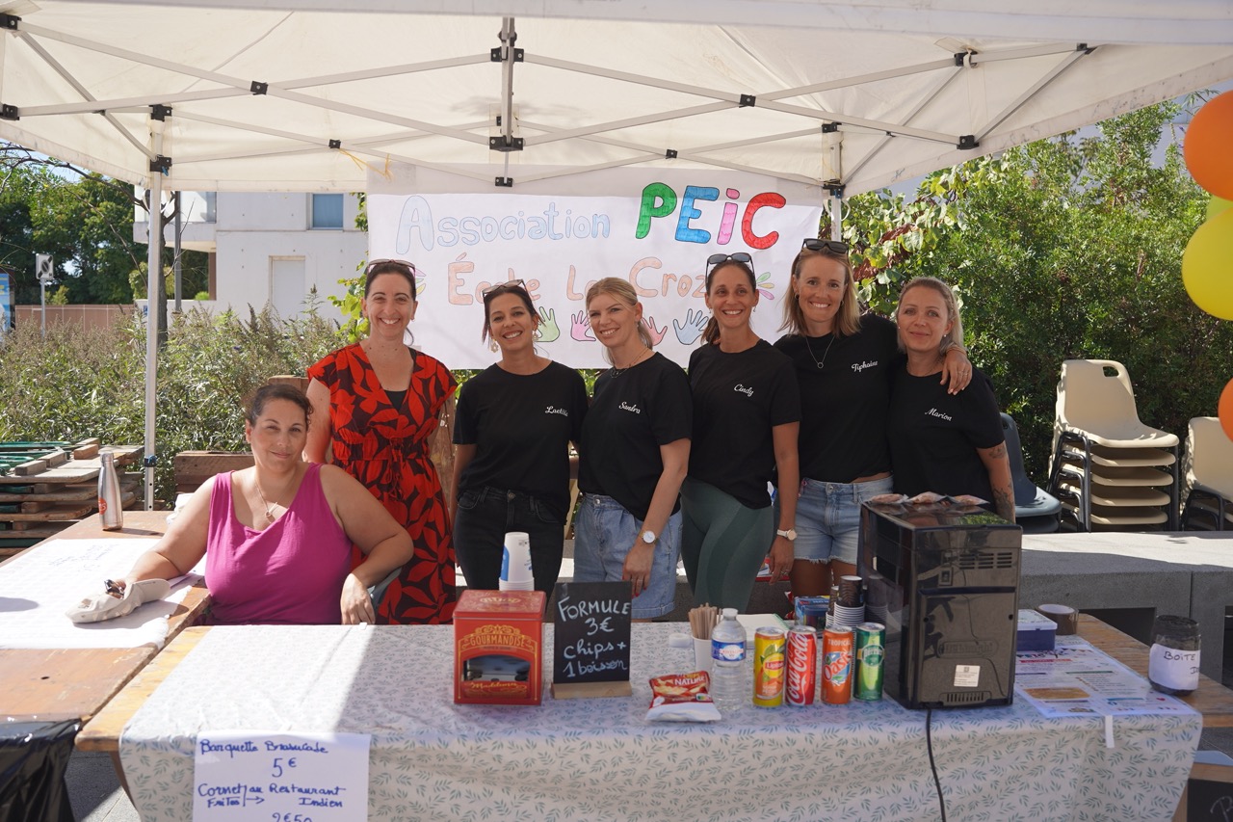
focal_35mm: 32
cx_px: 616
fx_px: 1113
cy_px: 411
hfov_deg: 58.0
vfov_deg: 40.5
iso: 100
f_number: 4.5
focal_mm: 32.5
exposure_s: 1/500
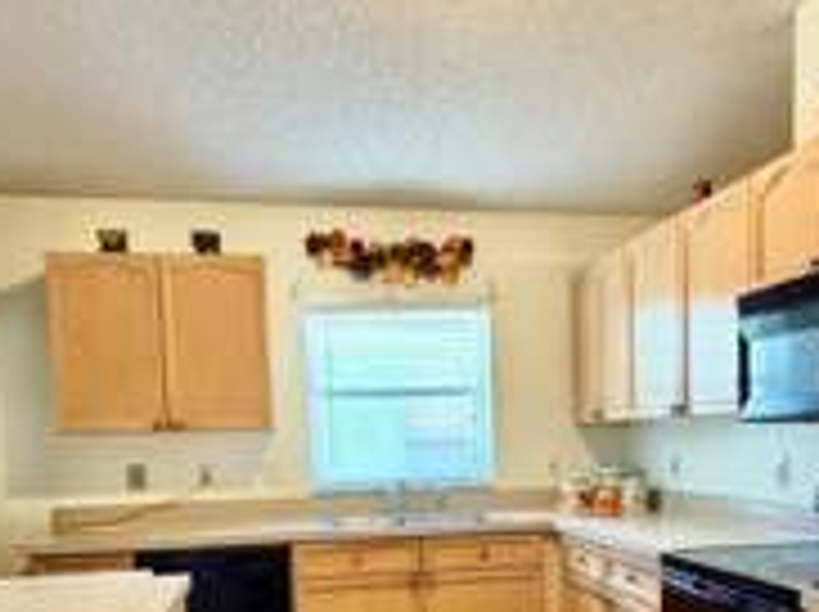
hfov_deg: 50.0
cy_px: 518
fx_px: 874
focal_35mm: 37
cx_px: 477
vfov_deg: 36.8
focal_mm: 2.22
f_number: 2.2
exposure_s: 1/60
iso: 320
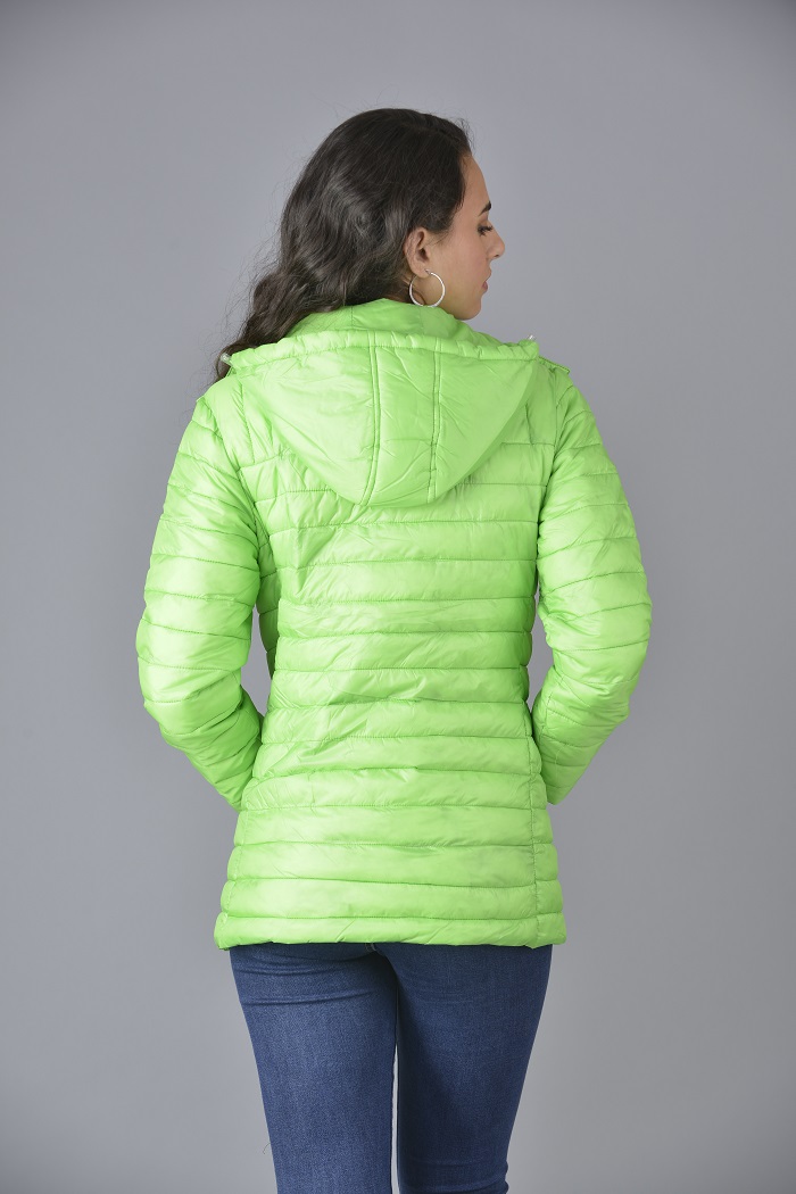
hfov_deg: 11.8
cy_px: 597
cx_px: 398
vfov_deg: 17.6
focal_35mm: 116
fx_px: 3847
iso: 100
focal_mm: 116
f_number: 8
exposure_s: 1/160
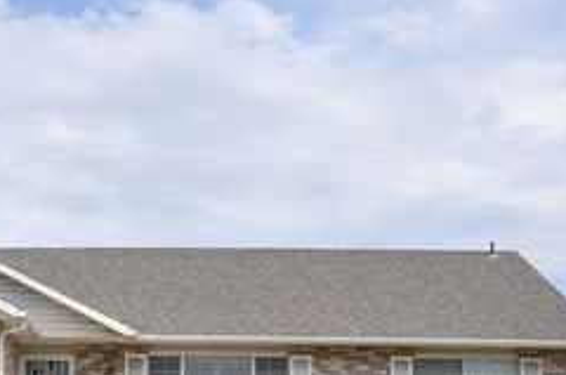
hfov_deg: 26.7
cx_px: 9
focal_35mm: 72
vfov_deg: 17.6
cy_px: 494
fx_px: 1130
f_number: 10
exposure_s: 1/400
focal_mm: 18
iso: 200
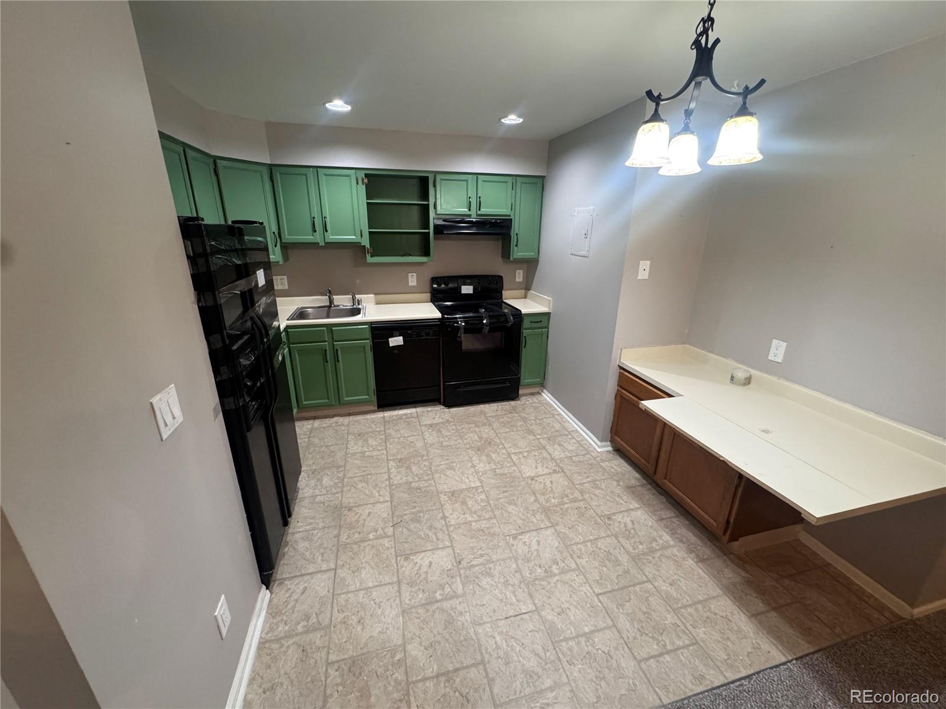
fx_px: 383
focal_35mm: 14
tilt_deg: -19.7
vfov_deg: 85.7
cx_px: 473
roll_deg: -2.0
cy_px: 354
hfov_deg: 102.1
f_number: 2.2
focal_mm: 2.22
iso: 320
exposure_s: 1/60
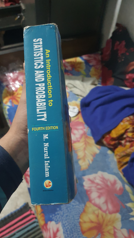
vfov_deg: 66.1
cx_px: 50
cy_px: 117
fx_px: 183
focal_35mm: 29
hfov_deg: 39.9
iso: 500
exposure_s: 1/20
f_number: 1.7
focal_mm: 4.32
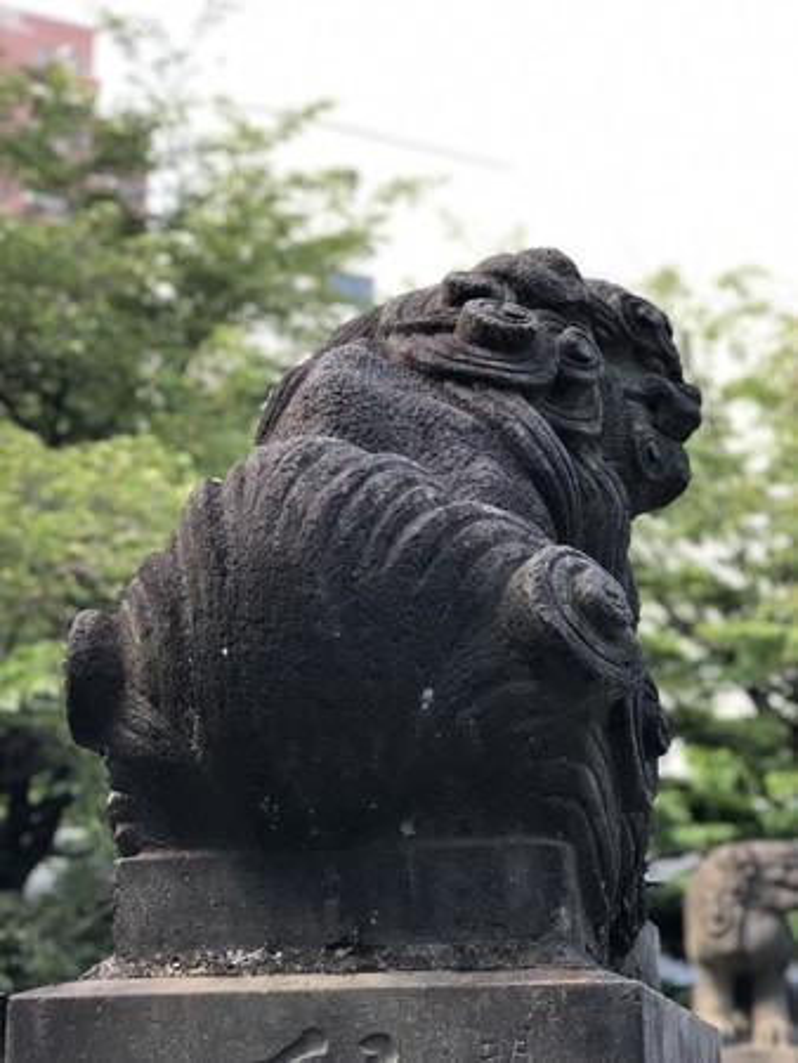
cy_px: 532
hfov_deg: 25.7
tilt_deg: +18.0
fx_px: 1750
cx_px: 399
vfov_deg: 33.8
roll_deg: -0.1
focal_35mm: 57
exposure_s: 1/30
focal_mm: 6.6
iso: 20
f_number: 2.8
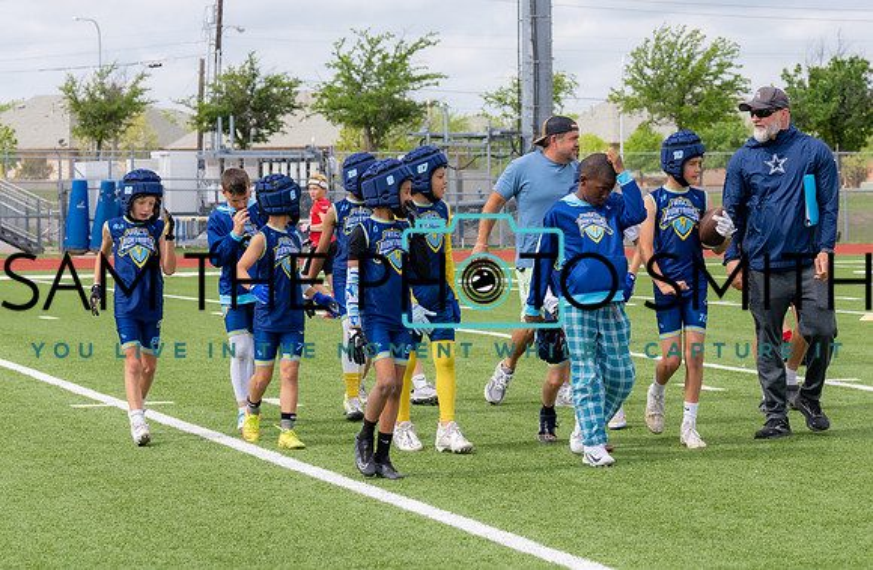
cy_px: 318
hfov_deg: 18.0
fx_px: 2750
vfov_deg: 11.8
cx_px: 508
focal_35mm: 114
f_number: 6.3
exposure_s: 1/500
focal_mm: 70
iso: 100
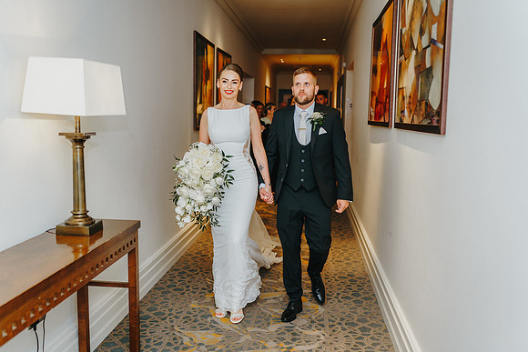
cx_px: 264
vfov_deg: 37.9
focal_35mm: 35
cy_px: 176
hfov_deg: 54.4
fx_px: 513
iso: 1000
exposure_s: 1/200
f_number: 2.2
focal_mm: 35
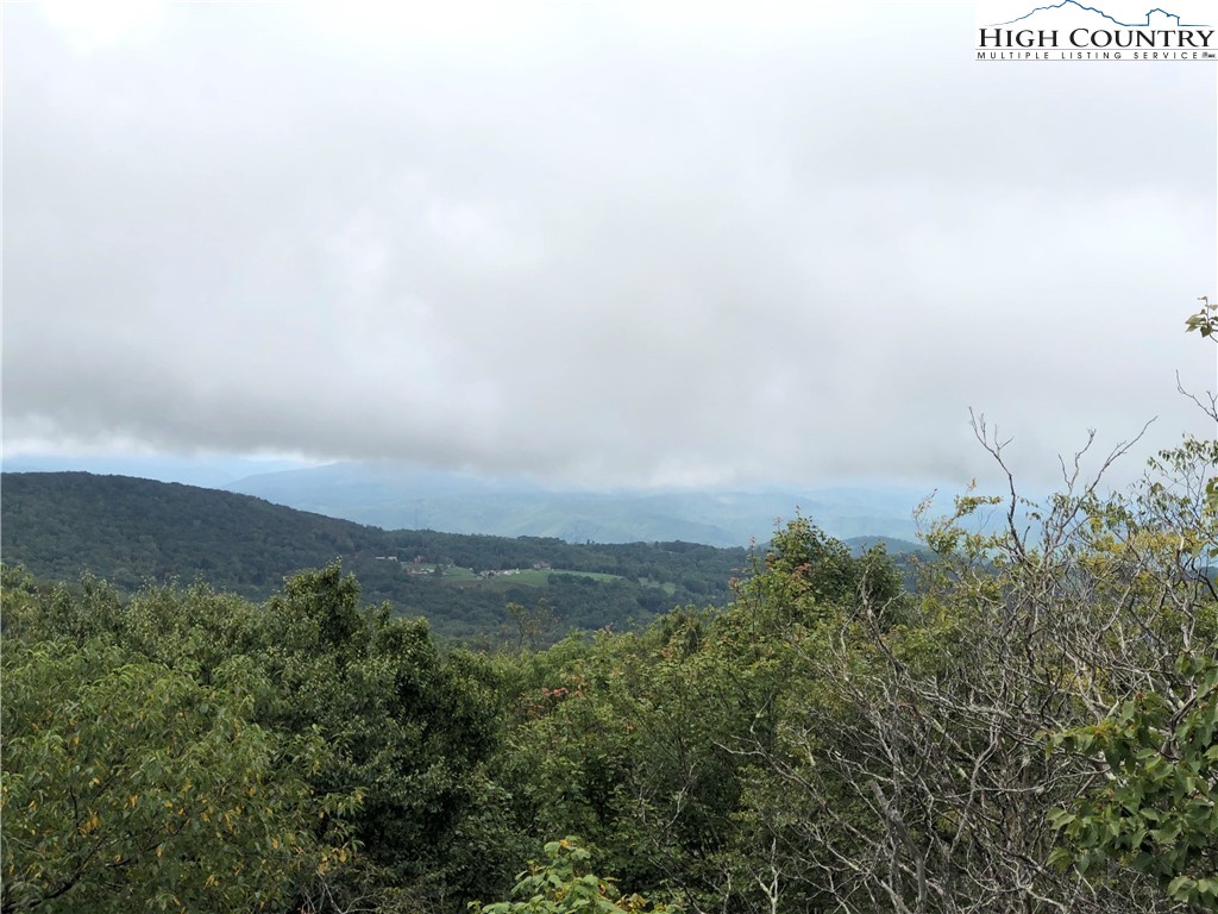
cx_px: 609
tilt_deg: -1.9
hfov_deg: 33.8
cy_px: 457
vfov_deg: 25.7
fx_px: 2006
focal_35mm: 57
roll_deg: -0.4
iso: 20
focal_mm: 6.6
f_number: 2.8
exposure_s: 1/666
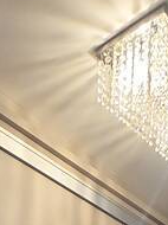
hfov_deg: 18.4
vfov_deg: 15.5
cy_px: 526
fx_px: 480
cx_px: -56
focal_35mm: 74
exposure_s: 1/60
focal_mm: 2.2
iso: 640
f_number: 2.2
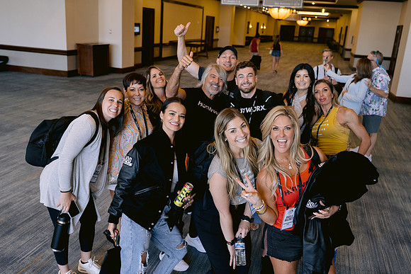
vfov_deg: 37.9
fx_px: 400
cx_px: 206
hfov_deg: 54.4
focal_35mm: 35
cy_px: 137
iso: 800
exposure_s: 1/100
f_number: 3.5
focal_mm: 35
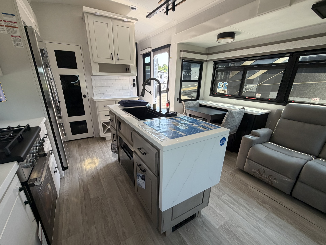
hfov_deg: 98.1
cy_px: 130
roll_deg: -0.9
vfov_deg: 81.7
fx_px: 141
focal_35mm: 15
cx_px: 158
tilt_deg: -19.7
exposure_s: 1/121
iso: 160
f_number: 2.2
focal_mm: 2.22
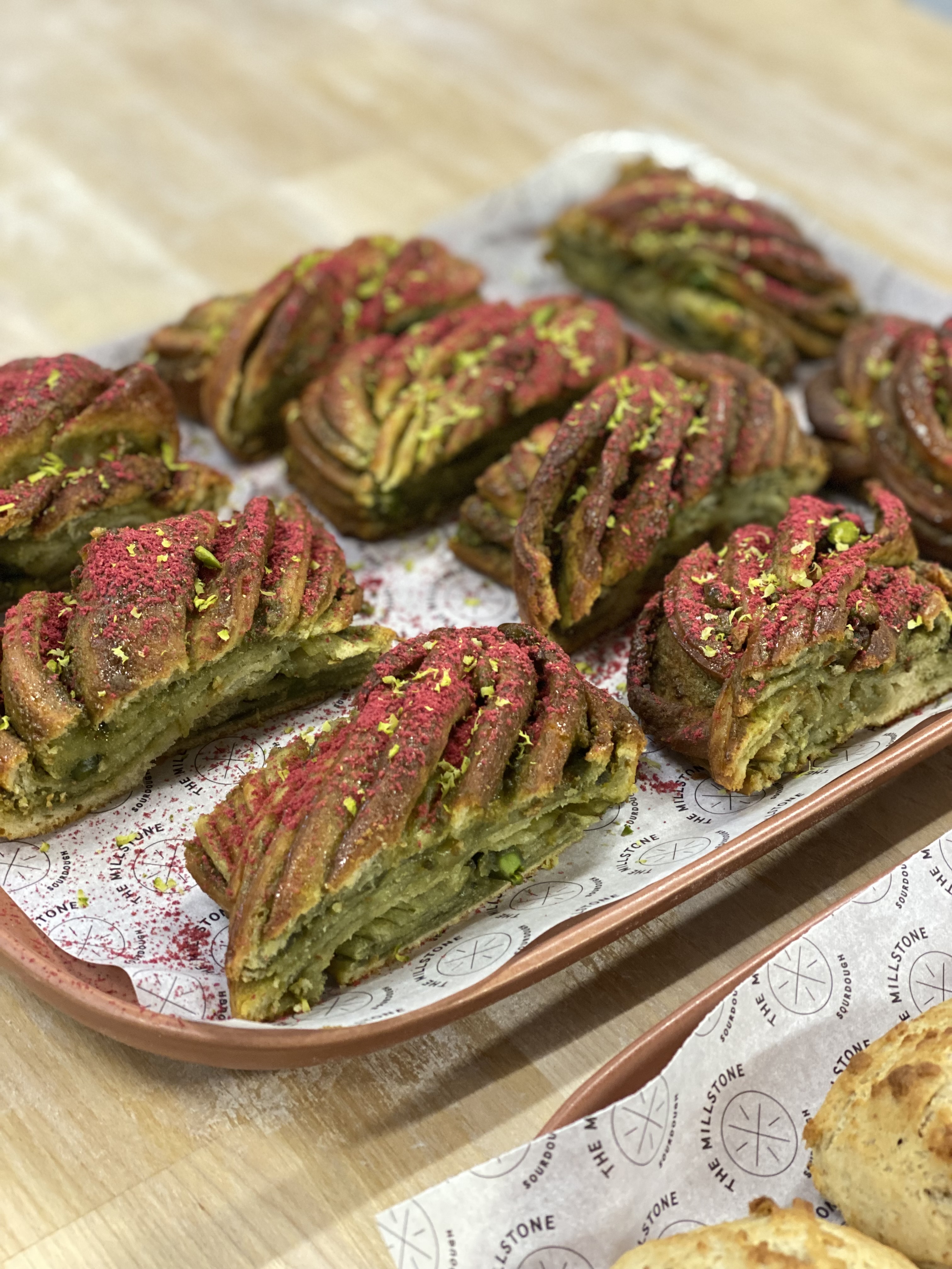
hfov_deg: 28.0
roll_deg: -3.5
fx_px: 1907
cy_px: 634
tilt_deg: -40.4
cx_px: 476
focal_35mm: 52
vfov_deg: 36.8
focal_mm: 6
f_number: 2
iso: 250
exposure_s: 1/33
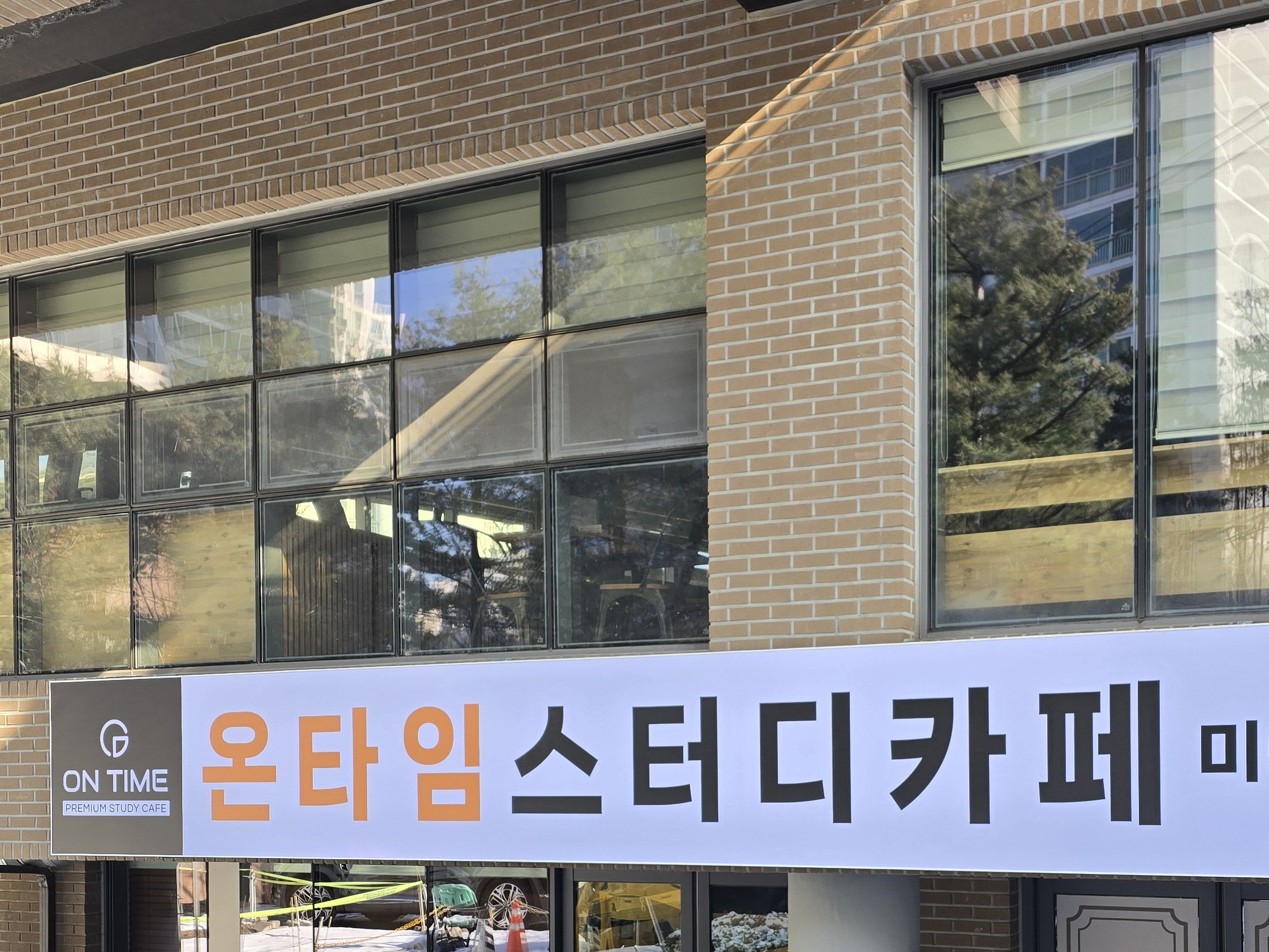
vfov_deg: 33.9
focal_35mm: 41
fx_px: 1503
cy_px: 791
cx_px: 763
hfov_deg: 45.5
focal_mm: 6.3
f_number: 1.7
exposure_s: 1/180
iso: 25
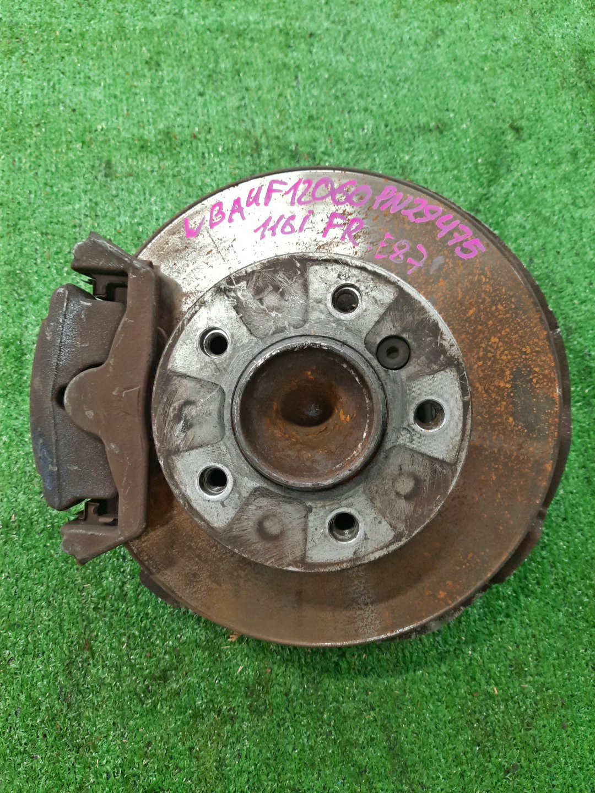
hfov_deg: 54.9
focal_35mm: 25
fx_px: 573
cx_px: 298
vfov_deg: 69.4
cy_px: 396
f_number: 2
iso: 375
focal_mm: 4.6
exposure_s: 1/50
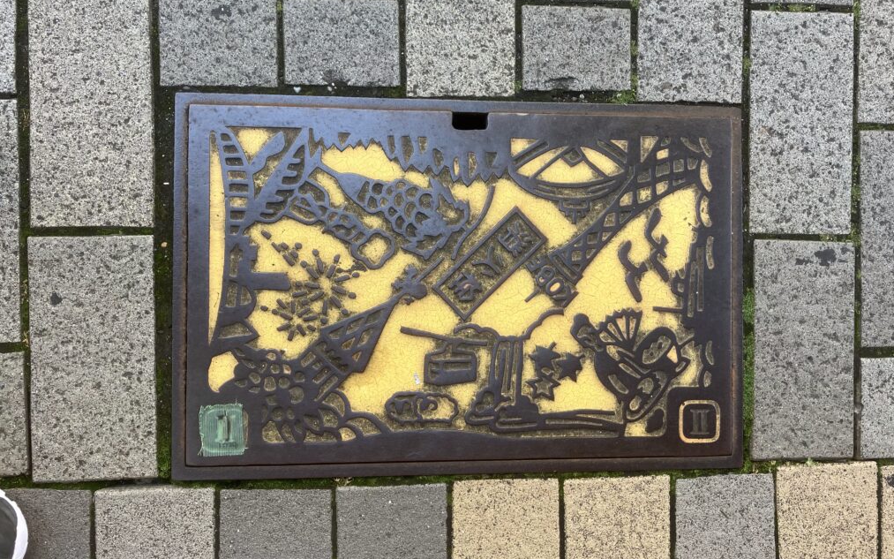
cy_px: 264
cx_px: 451
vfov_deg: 41.8
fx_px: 731
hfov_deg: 62.9
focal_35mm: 30
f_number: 1.8
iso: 32
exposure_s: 1/121
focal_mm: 3.99
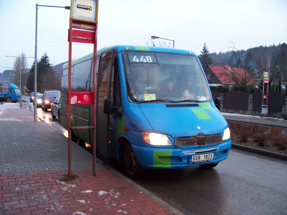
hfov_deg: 51.4
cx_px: 144
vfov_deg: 39.7
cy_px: 108
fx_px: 298
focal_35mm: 36
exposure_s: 1/30
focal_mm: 5.85
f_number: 2.8
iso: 100
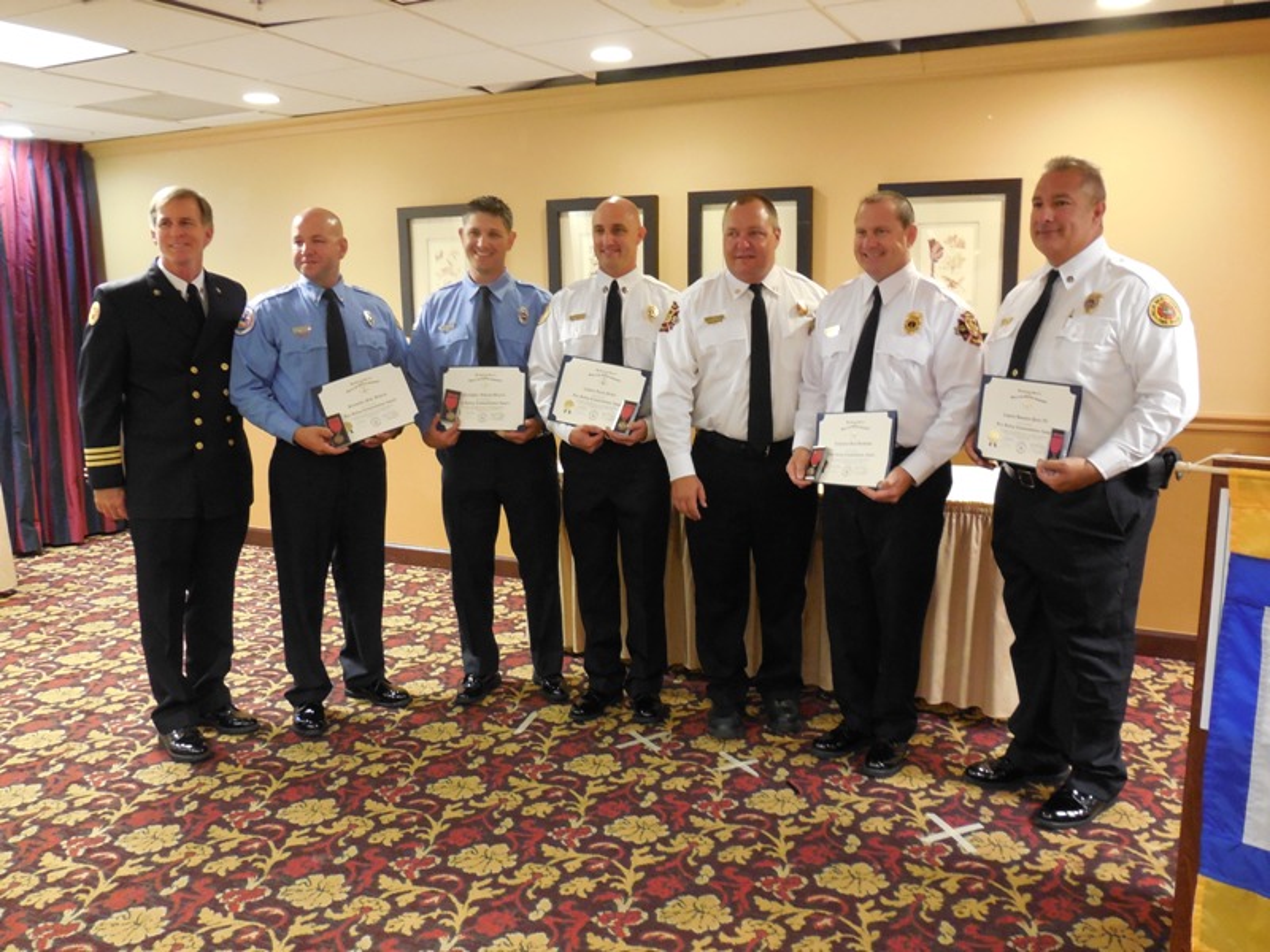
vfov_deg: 46.8
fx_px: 1101
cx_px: 635
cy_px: 476
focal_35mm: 30
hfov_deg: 60.0
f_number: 3.2
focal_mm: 5.3
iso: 500
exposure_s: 1/8
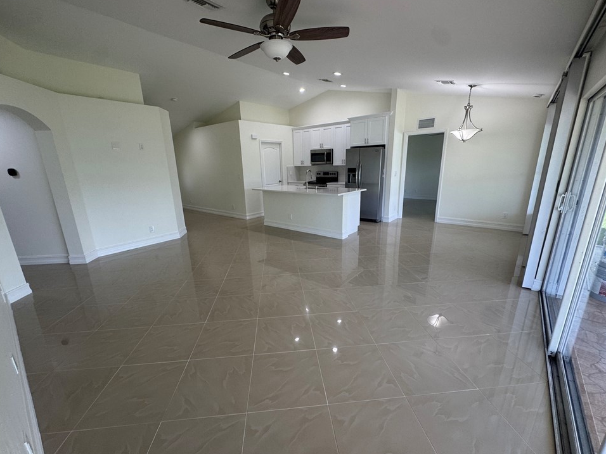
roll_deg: +0.7
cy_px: 234
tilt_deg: -14.9
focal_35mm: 15
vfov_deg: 81.7
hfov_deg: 98.2
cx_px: 300
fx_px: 263
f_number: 2.2
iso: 125
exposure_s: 1/120
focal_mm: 2.22
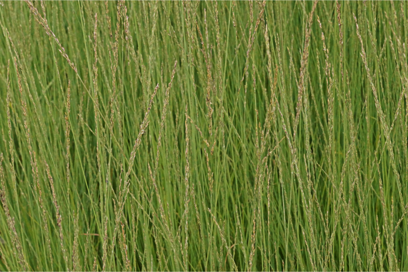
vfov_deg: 9.1
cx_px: 204
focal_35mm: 150
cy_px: 136
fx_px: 1700
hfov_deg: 13.7
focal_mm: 100
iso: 3200
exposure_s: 1/125
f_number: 13
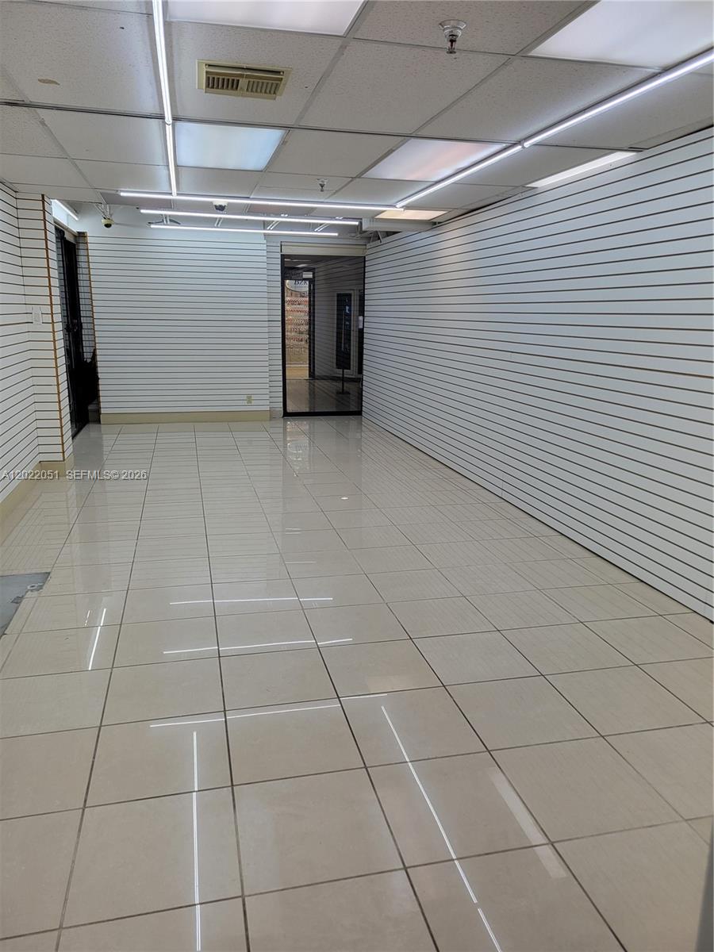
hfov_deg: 53.1
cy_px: 476
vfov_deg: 67.3
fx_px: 715
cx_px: 357
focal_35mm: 26
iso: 40
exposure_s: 1/277
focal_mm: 5.4
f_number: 1.8
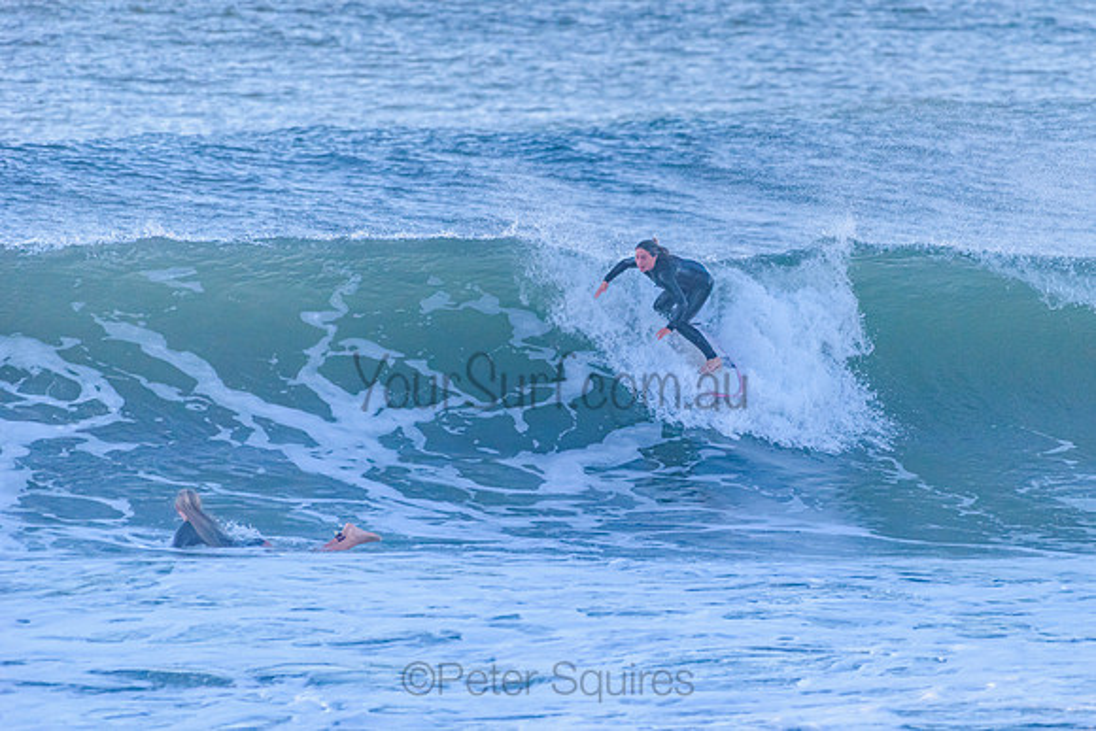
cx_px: 666
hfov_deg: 3.4
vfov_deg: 2.3
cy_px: 355
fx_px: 18514
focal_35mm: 608
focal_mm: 500
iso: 1100
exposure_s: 1/2000
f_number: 5.6
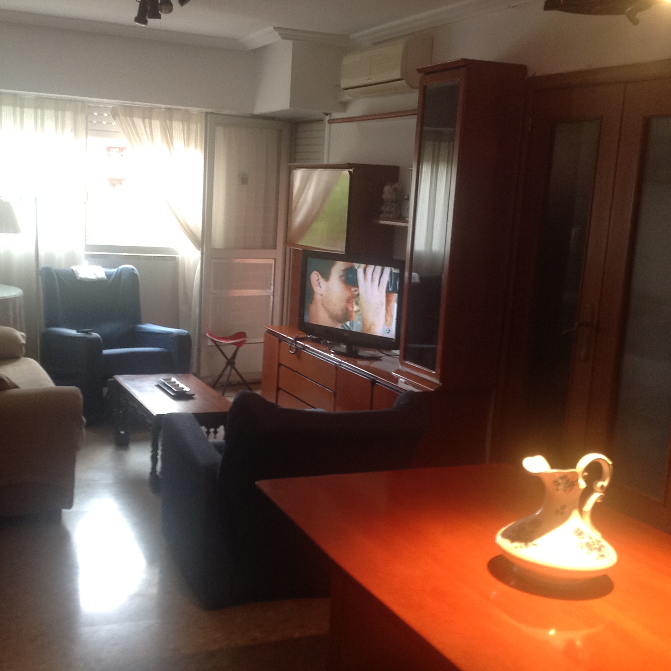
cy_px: 372
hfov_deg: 36.0
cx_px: 300
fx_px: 1031
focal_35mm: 47
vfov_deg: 36.0
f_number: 2.4
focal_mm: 4.28
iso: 125
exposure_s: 1/15
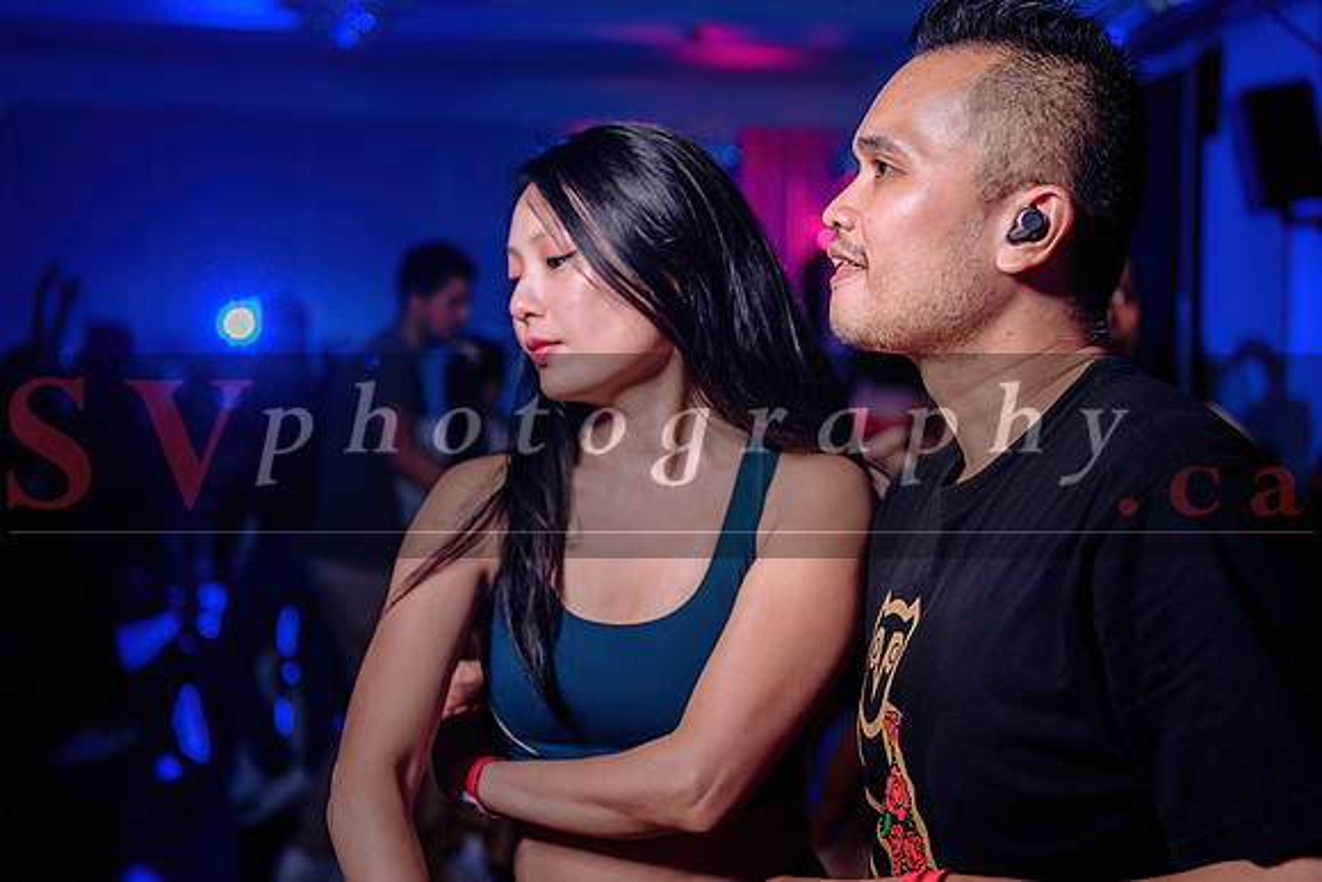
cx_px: 661
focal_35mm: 50
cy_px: 441
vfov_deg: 27.0
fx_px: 1836
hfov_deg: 39.6
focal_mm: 50
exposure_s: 1/80
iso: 800
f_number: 3.2
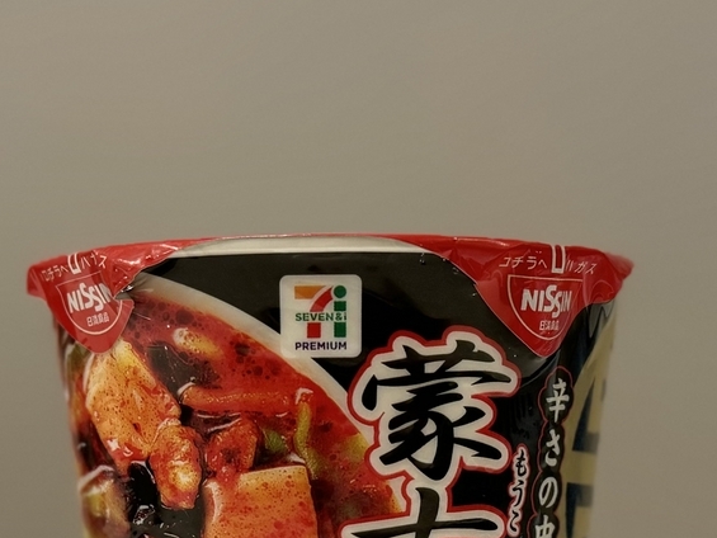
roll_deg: -0.2
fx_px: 1057
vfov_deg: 27.3
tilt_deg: -2.6
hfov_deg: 37.5
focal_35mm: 51
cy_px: 508
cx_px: 331
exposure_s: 1/50
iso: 125
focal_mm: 6.86
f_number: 1.78
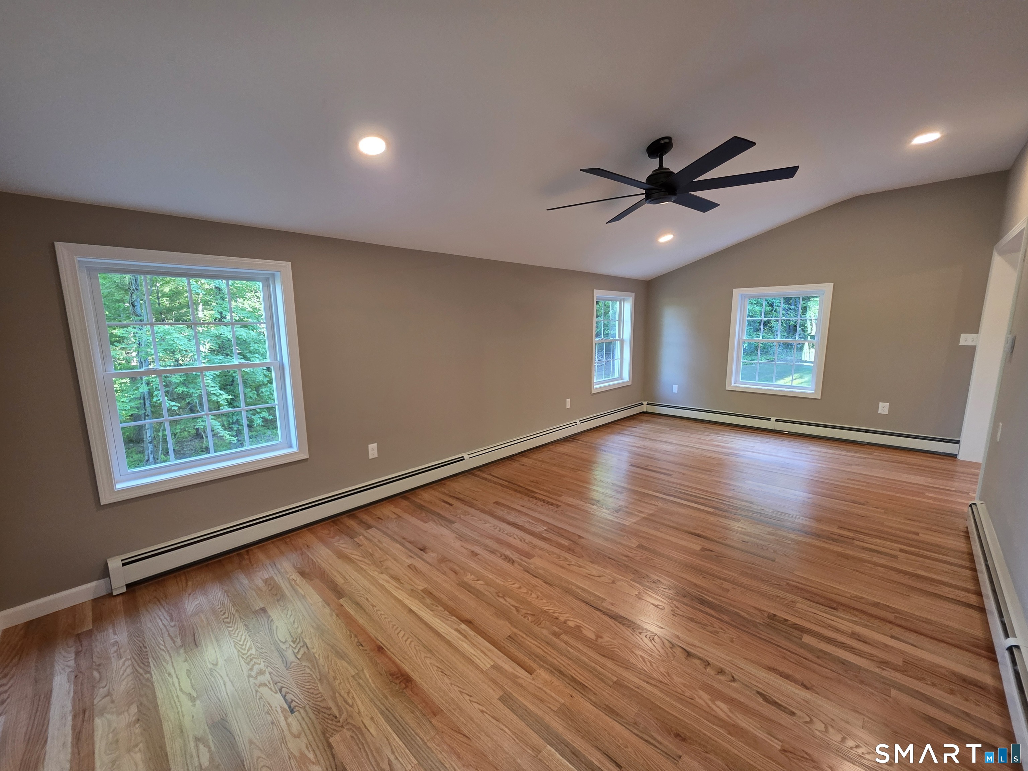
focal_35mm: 13
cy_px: 386
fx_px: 386
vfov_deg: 89.9
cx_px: 514
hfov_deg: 106.2
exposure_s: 1/60
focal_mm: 2.2
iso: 250
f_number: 1.9
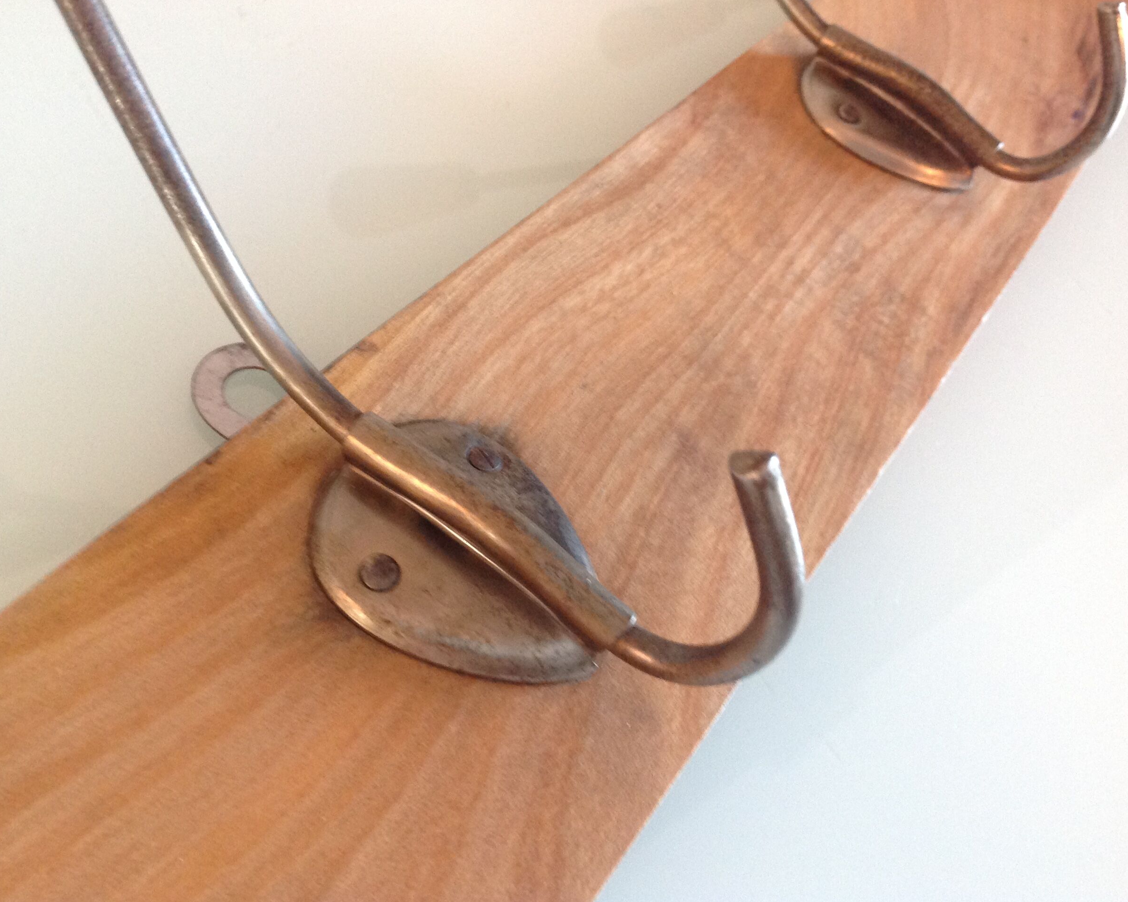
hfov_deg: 49.1
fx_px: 1235
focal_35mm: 37
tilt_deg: -50.7
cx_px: 554
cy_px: 453
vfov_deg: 40.1
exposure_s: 1/17
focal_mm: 4.28
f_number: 2.4
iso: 250
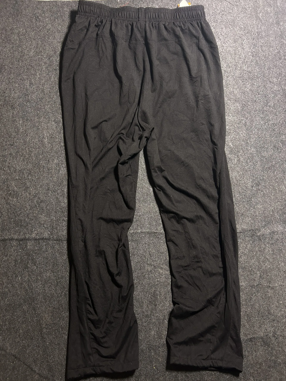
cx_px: 143
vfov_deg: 67.3
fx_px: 286
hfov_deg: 53.1
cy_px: 190
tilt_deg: -59.4
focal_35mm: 26
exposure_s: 1/50
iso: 400
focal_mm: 5.7
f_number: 1.5
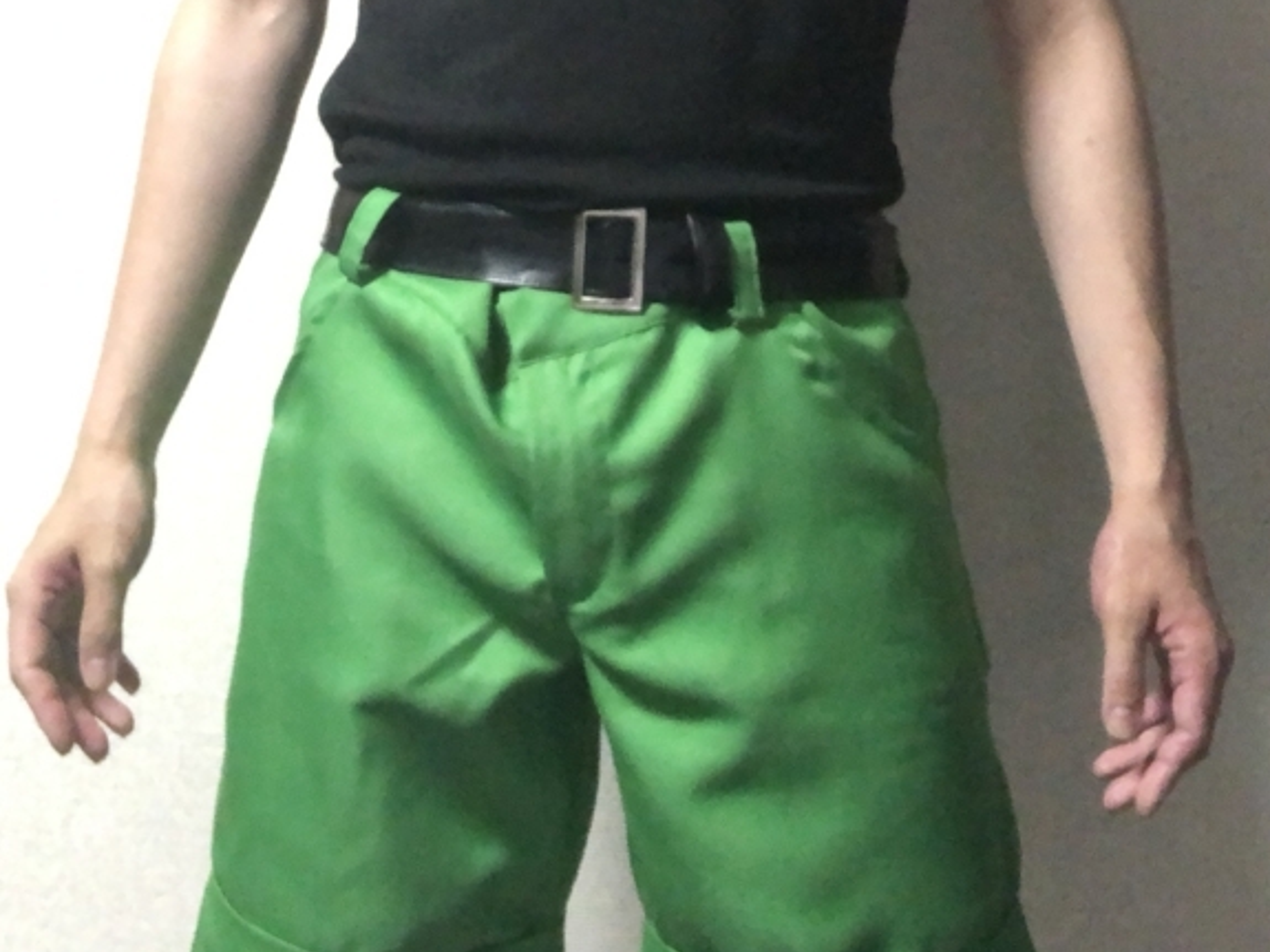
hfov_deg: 33.8
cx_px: 636
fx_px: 2091
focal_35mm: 57
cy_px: 120
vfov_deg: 25.0
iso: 500
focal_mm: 2.87
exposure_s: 1/15
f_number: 2.2
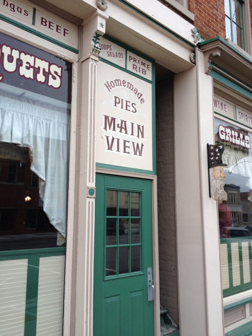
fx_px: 340
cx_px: 126
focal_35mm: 35
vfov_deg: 52.6
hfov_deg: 40.7
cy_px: 168
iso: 50
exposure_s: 1/234
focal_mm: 4.28
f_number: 2.4
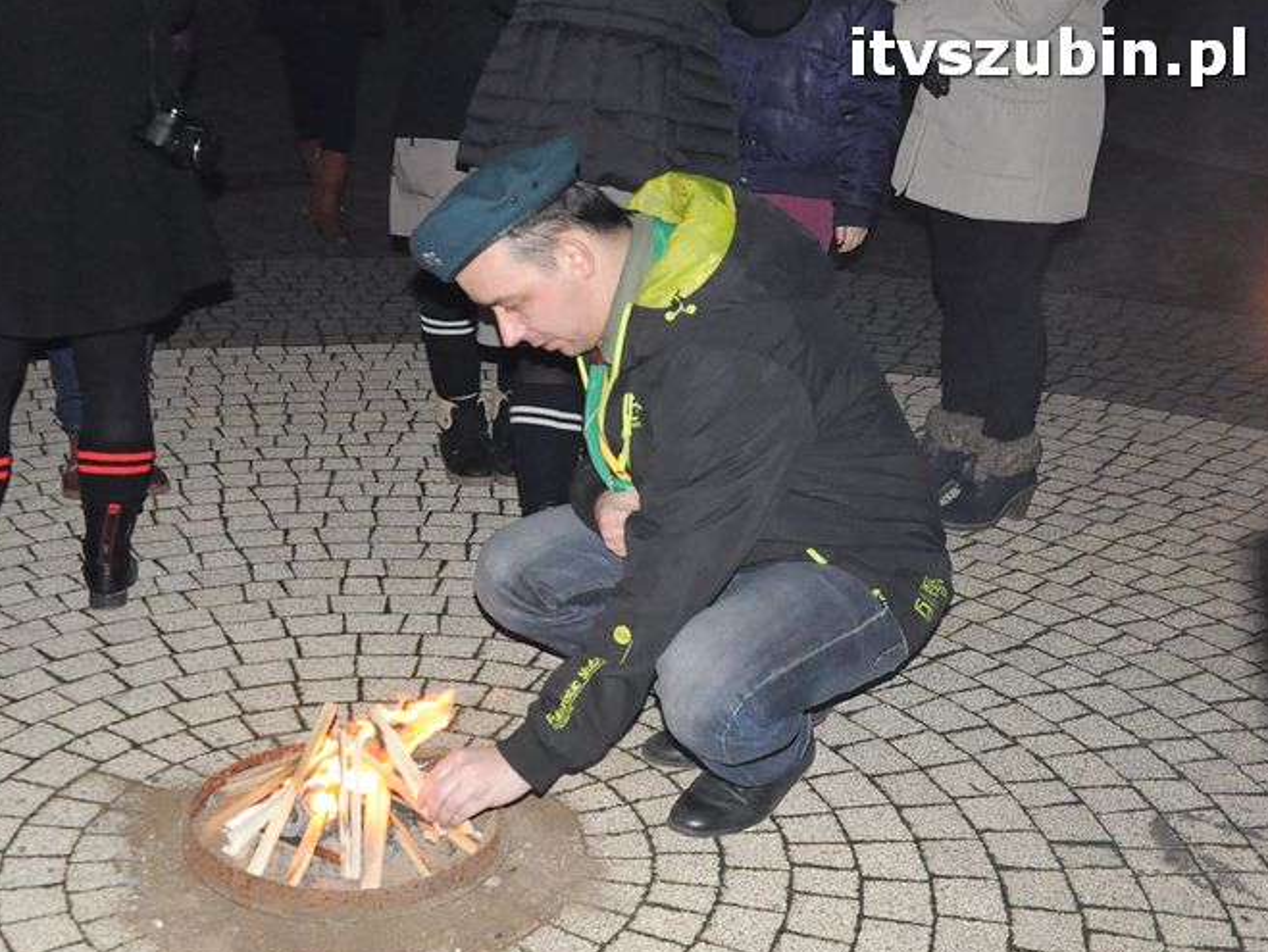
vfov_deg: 28.0
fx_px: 1906
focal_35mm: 52
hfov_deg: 36.6
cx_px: 466
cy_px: 538
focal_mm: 28
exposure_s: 1/60
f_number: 5.6
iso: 3200
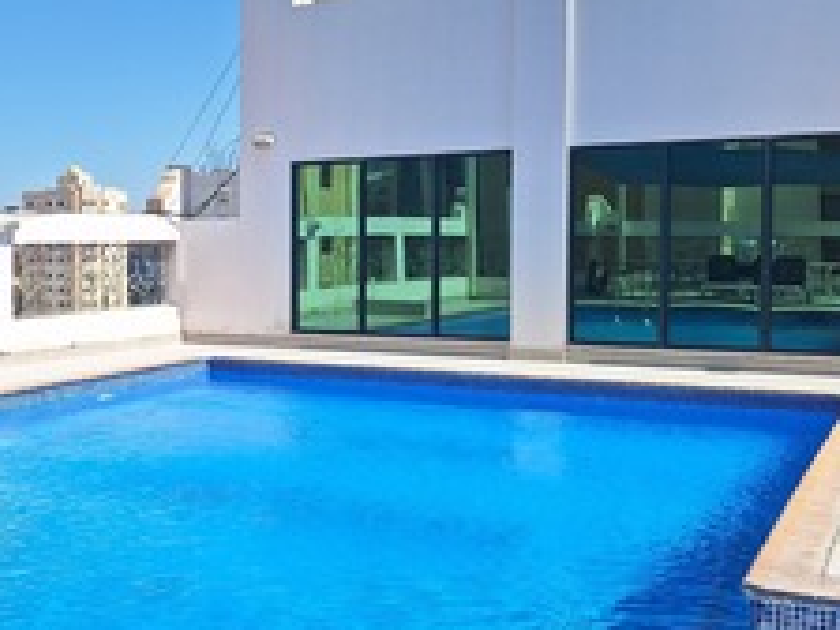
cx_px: 9
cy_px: 279
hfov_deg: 36.5
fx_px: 1141
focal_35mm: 47
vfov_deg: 30.9
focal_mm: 5.54
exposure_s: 1/3030
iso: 40
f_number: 1.8
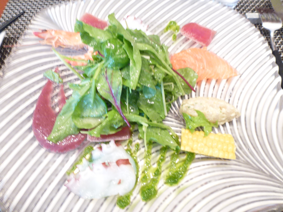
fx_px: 196
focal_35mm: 24
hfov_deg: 71.6
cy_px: 106
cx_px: 142
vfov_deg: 56.8
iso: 200
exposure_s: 1/10
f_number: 3.3
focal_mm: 4.3
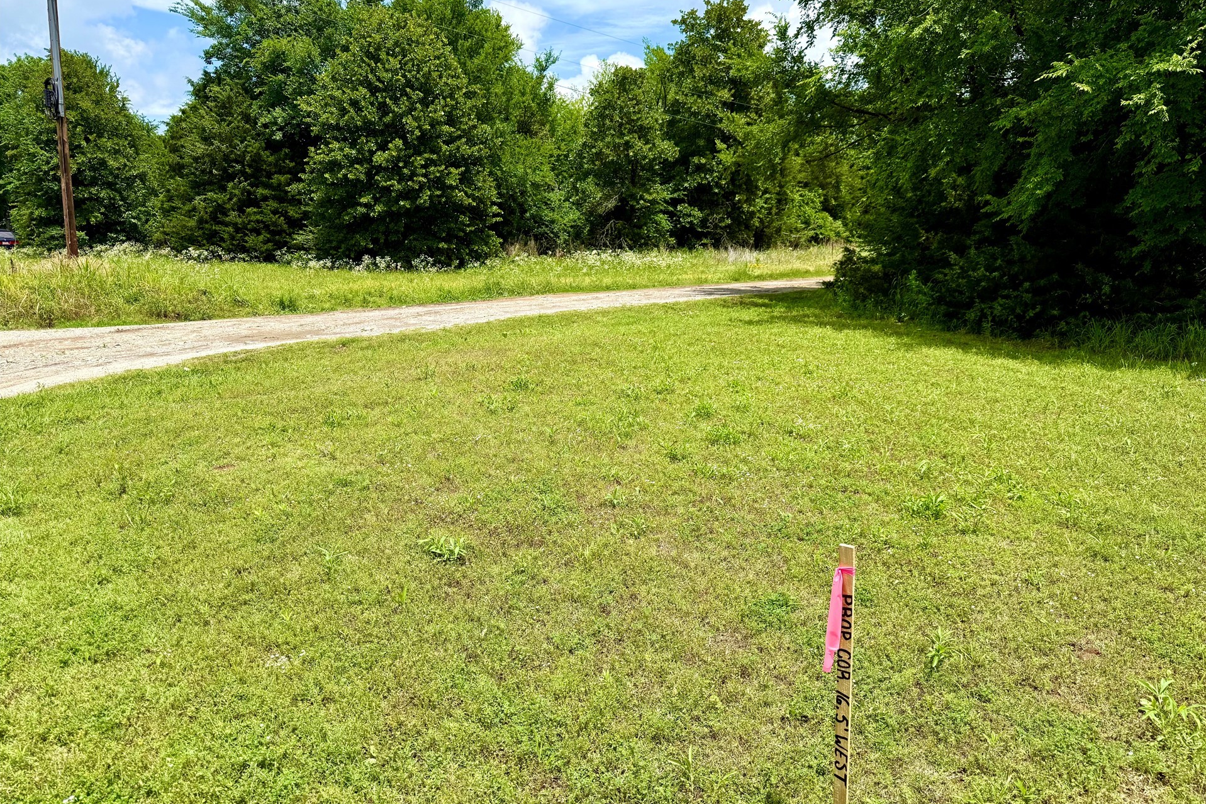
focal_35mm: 25
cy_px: 410
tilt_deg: -10.0
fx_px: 837
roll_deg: -0.6
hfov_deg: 71.5
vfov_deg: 51.3
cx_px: 603
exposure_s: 1/4167
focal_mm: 6.76
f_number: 1.78
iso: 80
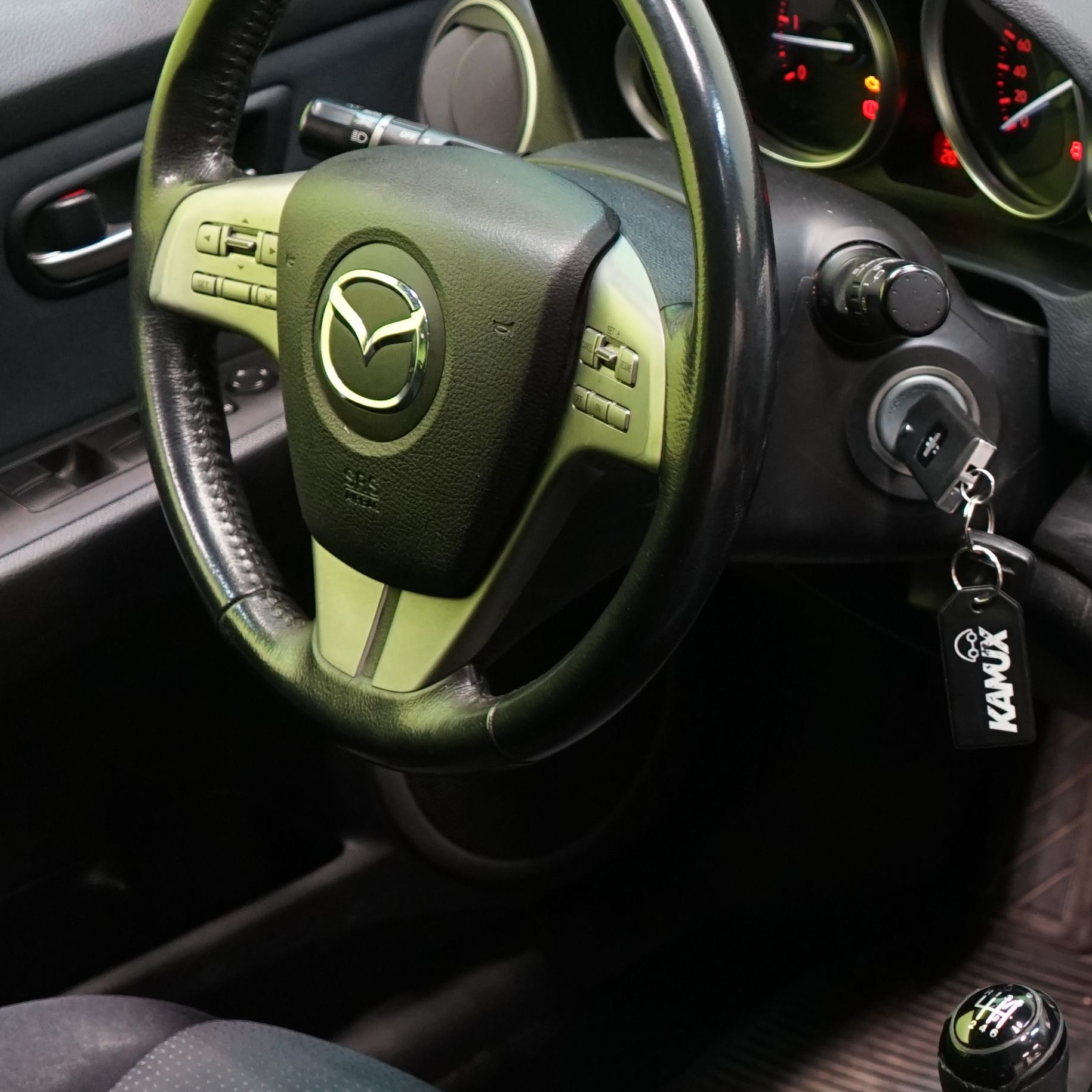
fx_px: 2784
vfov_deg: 22.0
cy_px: 830
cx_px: 1432
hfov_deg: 20.3
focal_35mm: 78
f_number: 3.5
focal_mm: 28
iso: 1000
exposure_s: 1/30
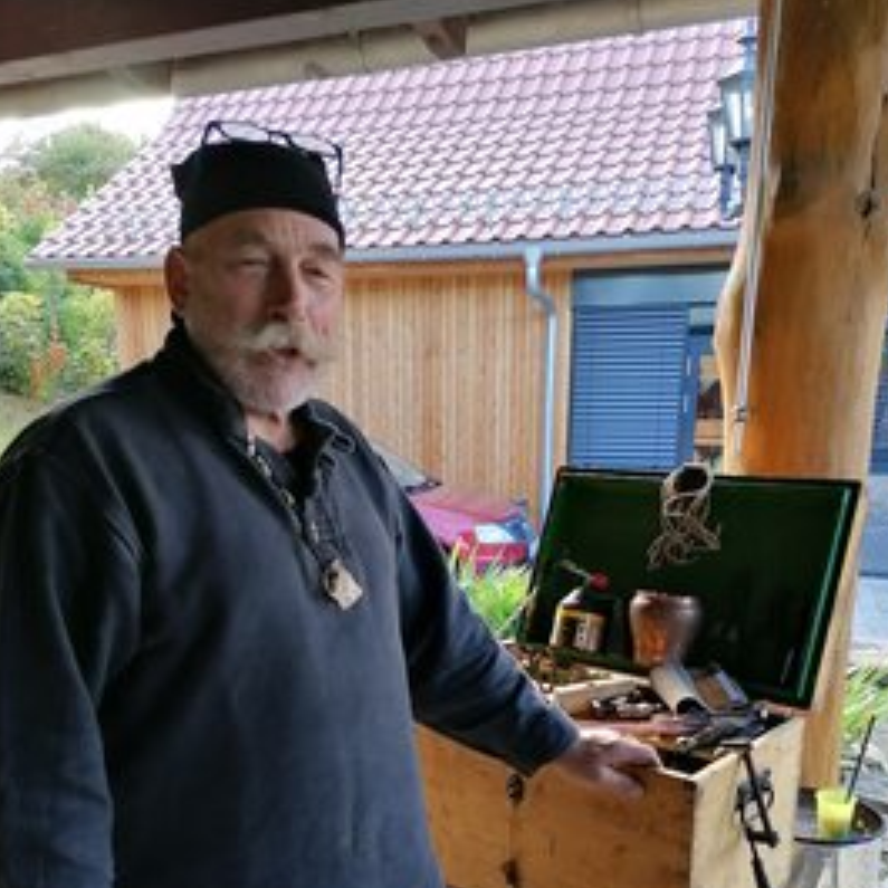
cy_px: 643
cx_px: 419
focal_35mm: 36
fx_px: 1045
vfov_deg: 44.8
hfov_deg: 46.0
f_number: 1.8
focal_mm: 4.75
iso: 80
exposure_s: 1/100
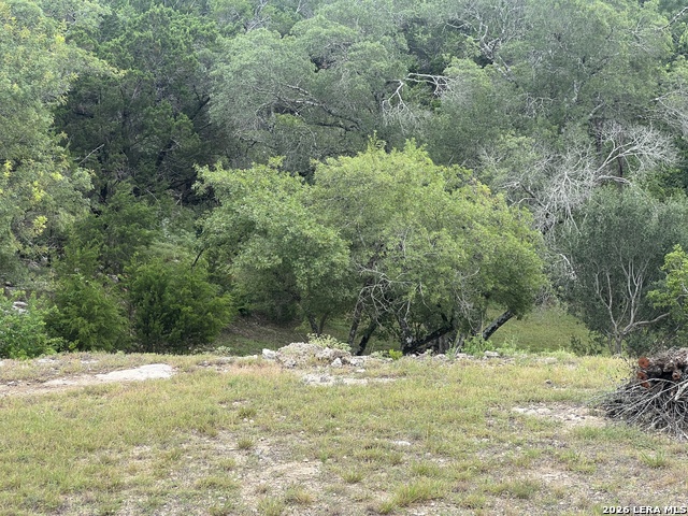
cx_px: 344
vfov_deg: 19.1
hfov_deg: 25.3
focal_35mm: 77
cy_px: 258
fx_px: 1530
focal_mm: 9
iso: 32
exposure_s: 1/171
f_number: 2.8
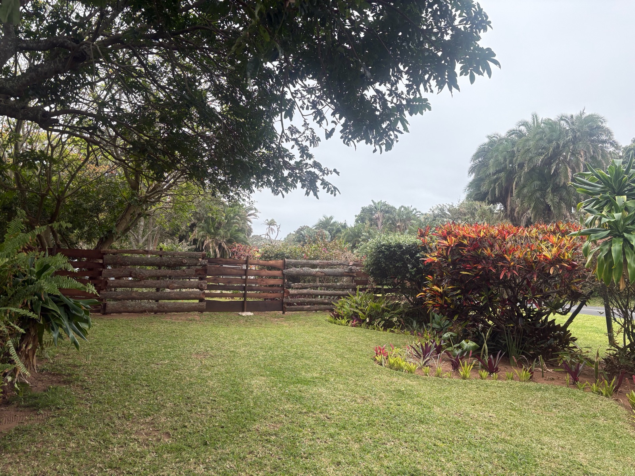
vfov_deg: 53.1
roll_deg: -0.3
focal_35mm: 26
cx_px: 318
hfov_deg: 67.3
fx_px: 477
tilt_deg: +1.8
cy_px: 238
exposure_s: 1/1263
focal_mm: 5.96
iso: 64
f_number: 1.6
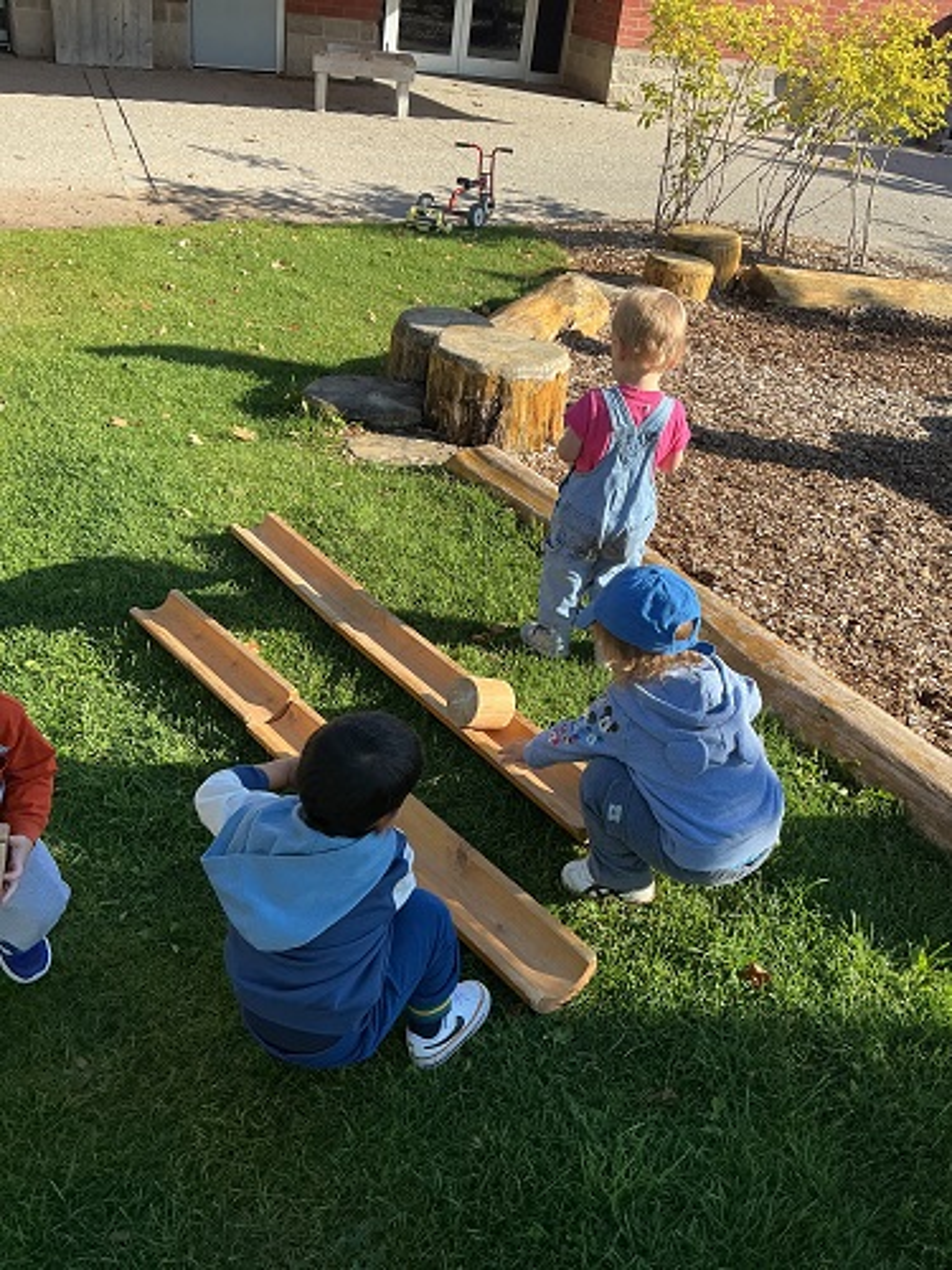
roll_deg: -7.8
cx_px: 476
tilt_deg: -32.9
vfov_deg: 61.7
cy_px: 635
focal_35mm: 29
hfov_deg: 48.2
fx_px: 1063
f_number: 1.8
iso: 25
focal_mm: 3
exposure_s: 1/683
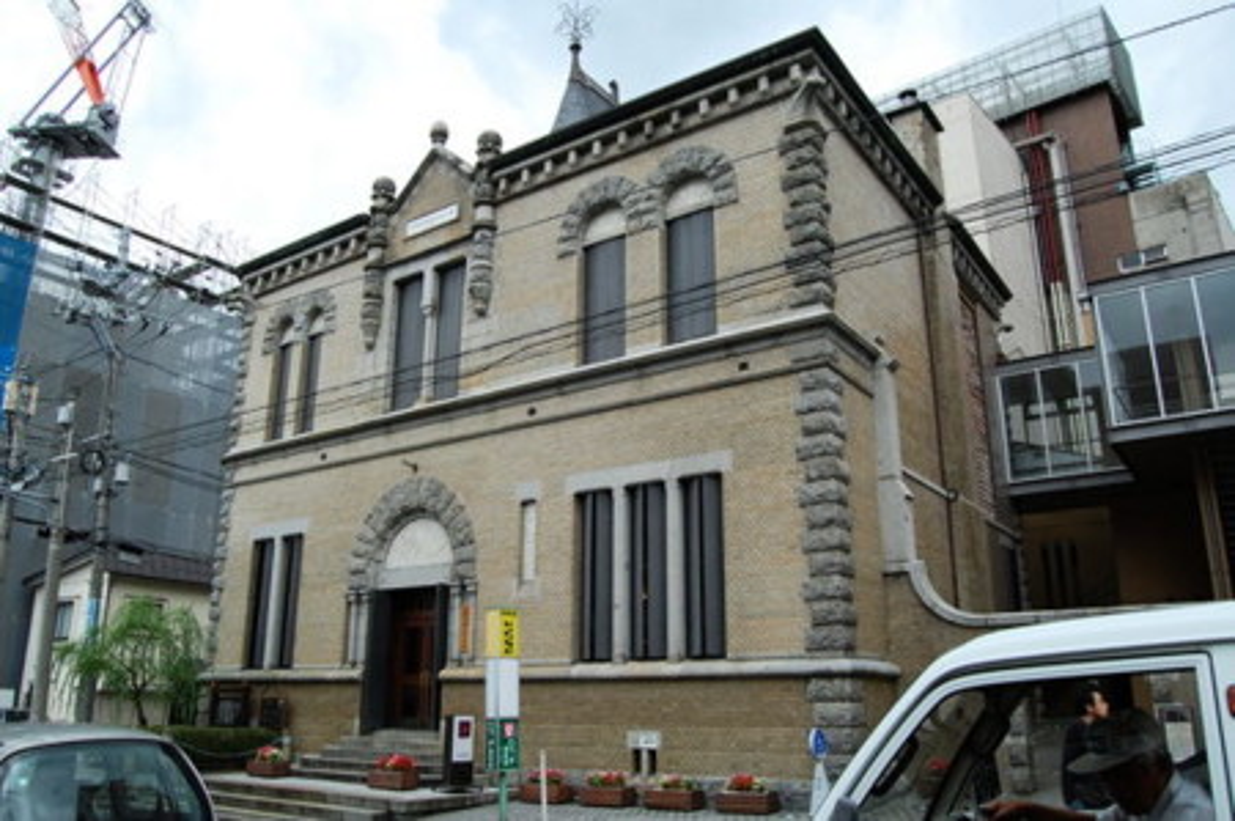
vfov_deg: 47.8
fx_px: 925
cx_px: 618
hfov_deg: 67.4
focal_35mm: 27
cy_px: 410
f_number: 7.1
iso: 200
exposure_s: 1/200
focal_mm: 18
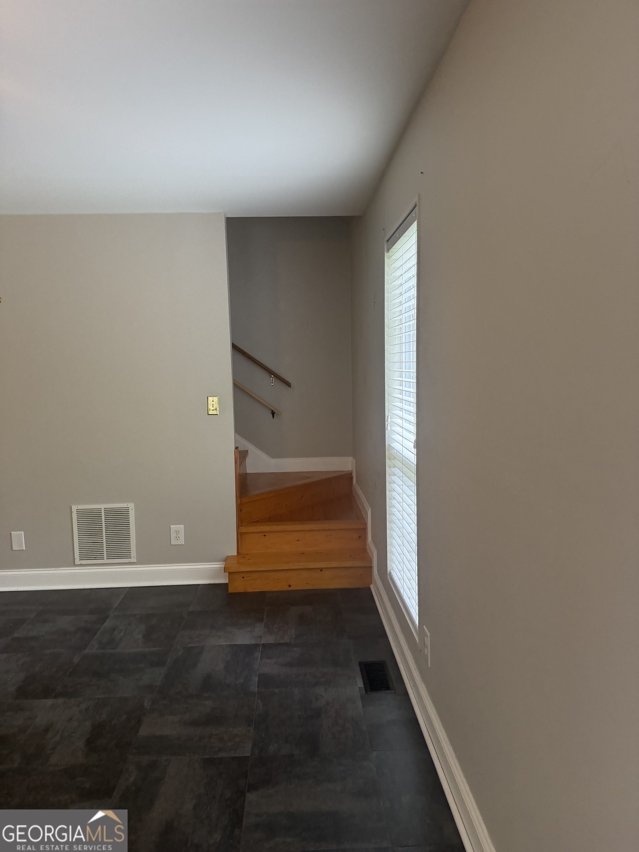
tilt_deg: -8.3
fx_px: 591
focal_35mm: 24
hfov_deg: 56.8
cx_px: 320
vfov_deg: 71.6
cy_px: 426
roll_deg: -0.8
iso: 250
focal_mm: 6.76
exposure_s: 1/120
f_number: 1.78
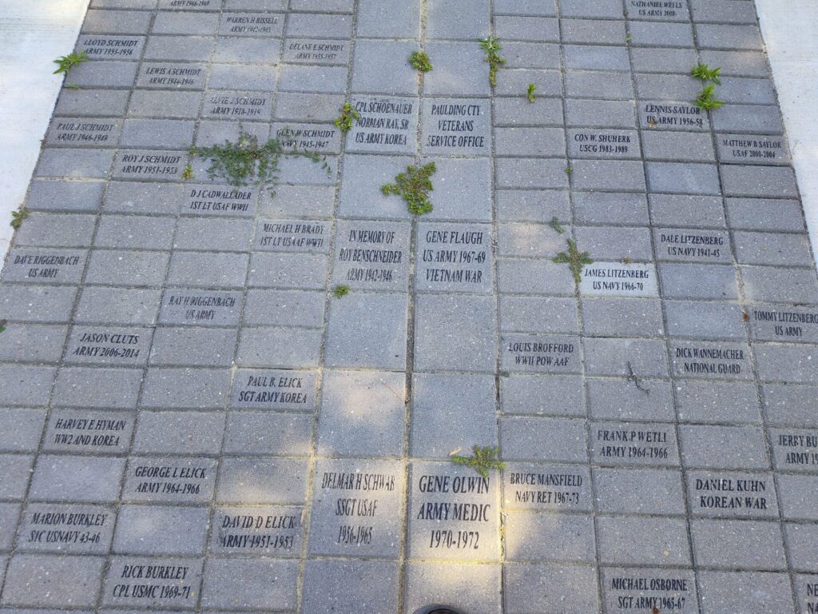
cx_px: 409
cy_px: 307
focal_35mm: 23
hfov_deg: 73.9
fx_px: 544
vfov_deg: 58.9
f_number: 1.8
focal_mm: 5.56
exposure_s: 1/211
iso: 100
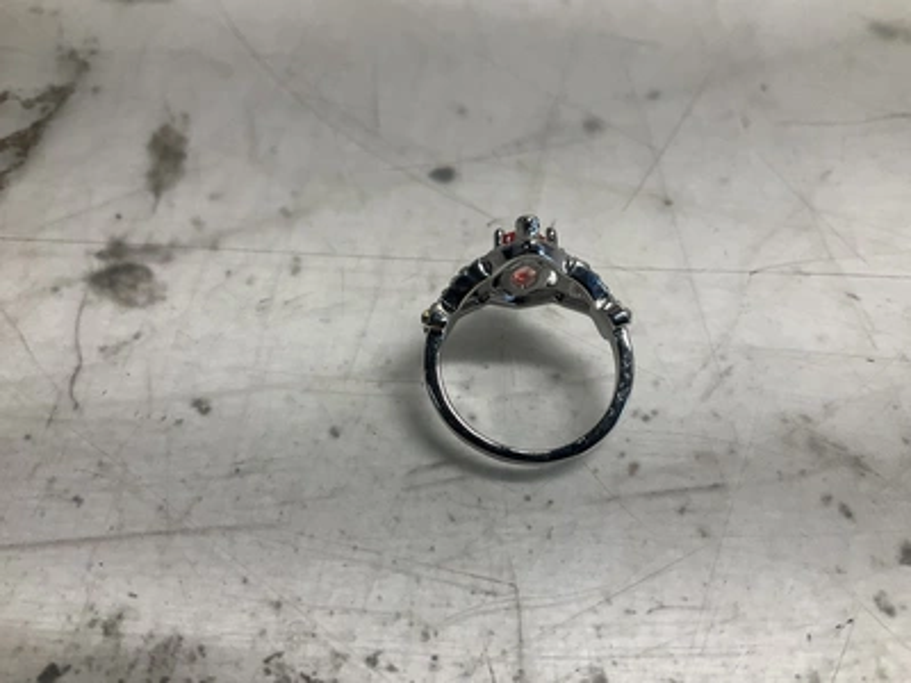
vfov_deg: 48.2
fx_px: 763
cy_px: 342
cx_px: 456
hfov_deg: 61.7
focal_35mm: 29
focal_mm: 3
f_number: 1.8
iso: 40
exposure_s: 1/120
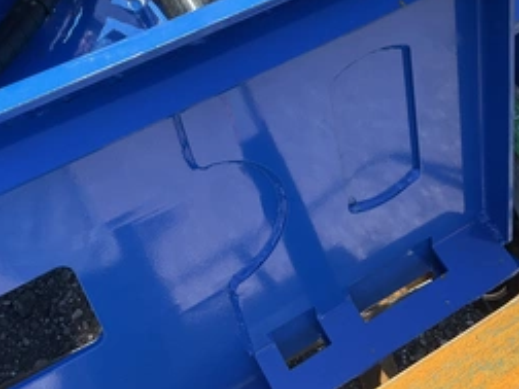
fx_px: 690
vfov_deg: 30.8
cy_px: 82
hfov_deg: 41.2
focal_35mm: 46
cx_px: 260
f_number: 1.8
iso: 25
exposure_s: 1/338
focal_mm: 3
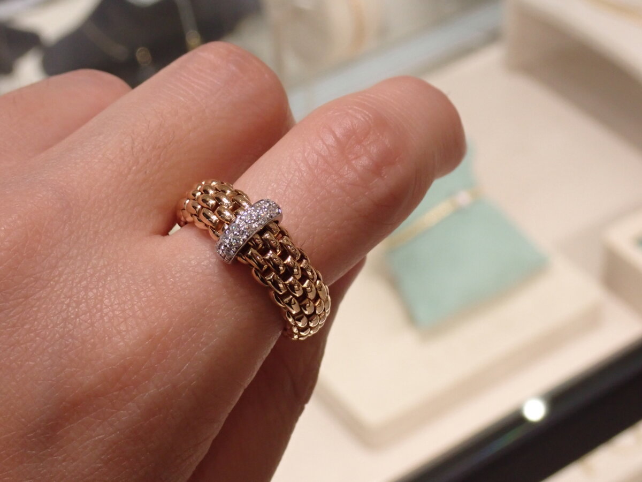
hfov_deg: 23.8
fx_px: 1521
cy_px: 241
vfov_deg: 18.0
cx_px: 321
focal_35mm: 82
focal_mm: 14.62
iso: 640
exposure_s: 1/160
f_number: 5.6
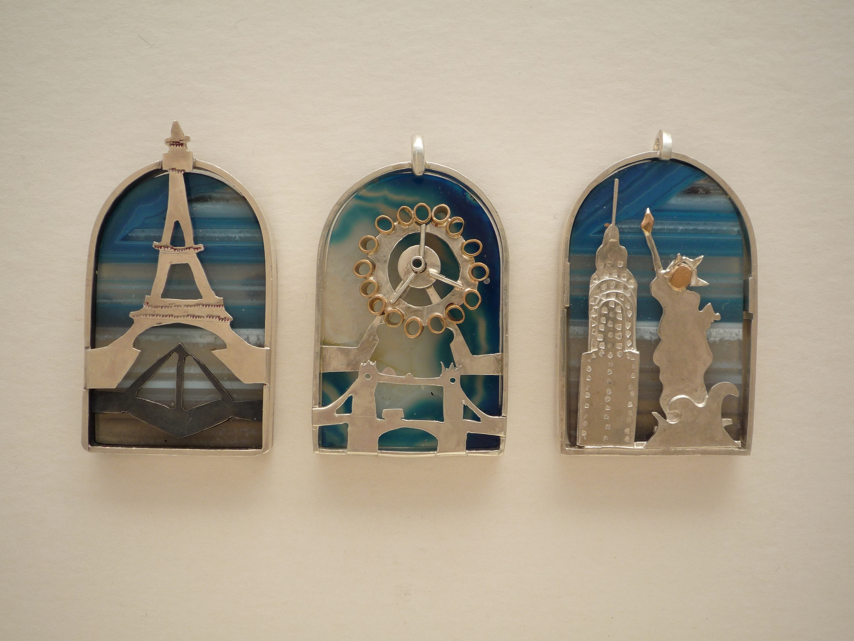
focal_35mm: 39
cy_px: 320
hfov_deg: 47.9
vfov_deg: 36.8
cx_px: 427
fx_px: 962
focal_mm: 6.8
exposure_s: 1/160
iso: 100
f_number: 4
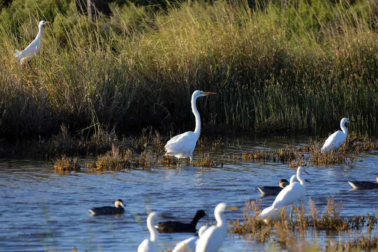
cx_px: 189
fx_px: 4725
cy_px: 126
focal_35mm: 450
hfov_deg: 4.6
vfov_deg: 3.1
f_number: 5.6
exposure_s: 1/500
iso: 200
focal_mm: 300
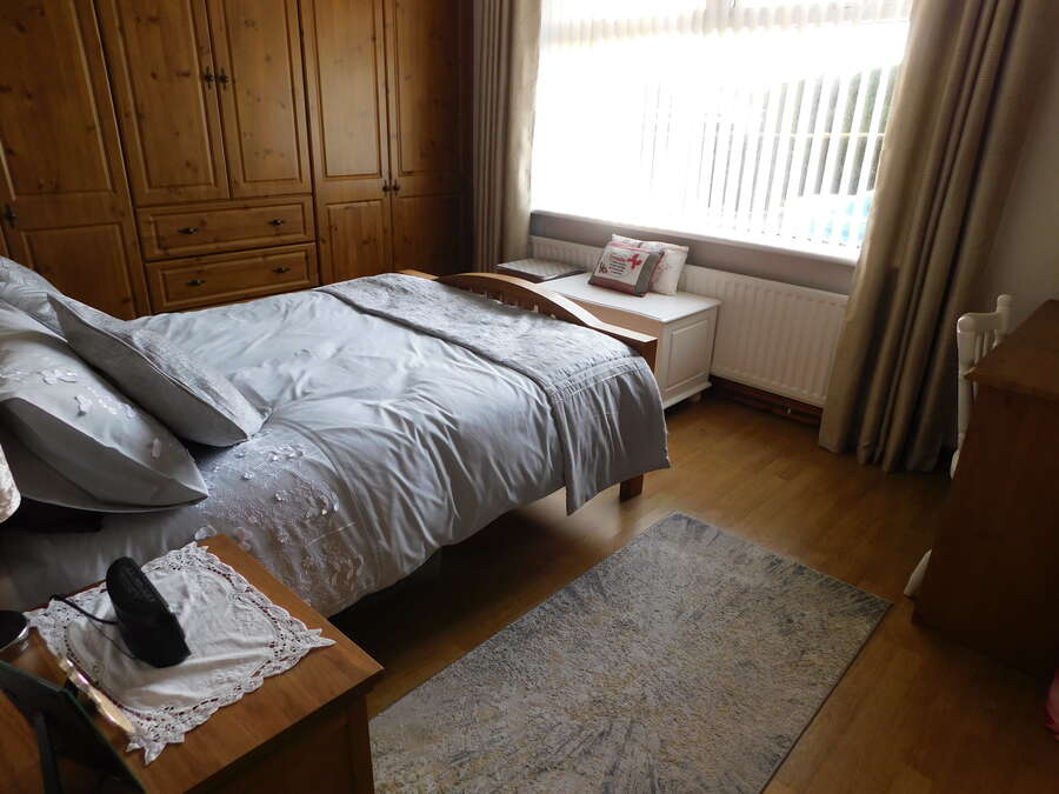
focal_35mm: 23
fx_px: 704
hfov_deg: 73.9
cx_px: 530
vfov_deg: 58.9
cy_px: 397
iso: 125
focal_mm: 4
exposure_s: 1/40
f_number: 3
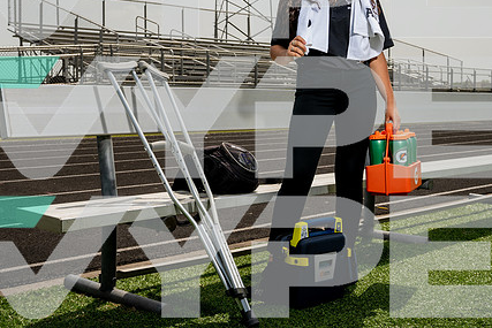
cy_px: 118
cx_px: 233
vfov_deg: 25.4
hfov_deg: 37.5
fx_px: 725
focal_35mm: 53
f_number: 7.1
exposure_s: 1/250
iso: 100
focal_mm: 39
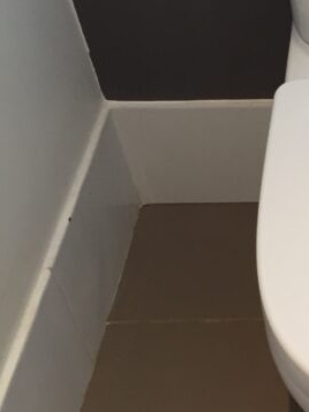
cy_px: 185
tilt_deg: -45.5
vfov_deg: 23.6
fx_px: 989
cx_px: 442
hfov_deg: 16.4
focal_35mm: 83
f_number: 2.2
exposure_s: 1/33
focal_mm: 4.15
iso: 125
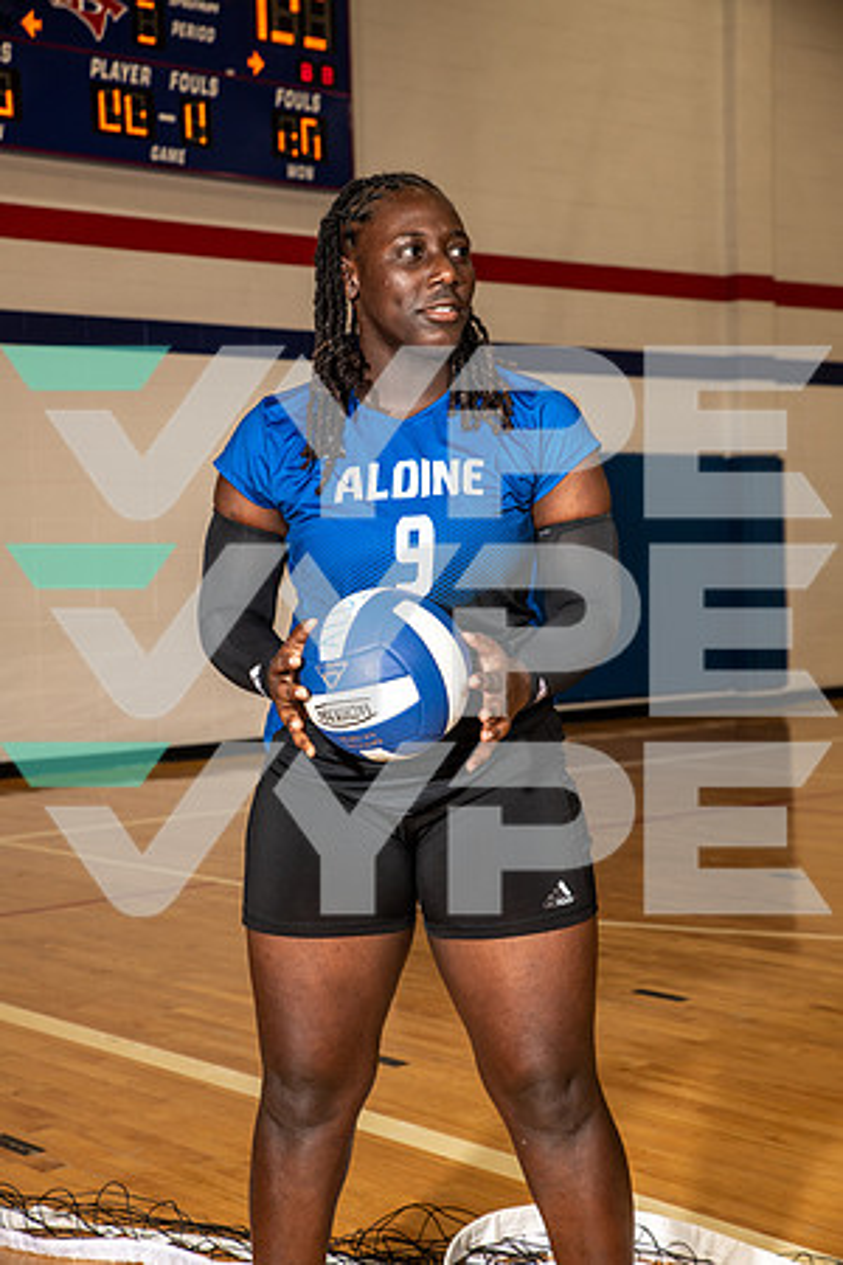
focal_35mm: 60
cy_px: 632
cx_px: 422
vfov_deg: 33.4
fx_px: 2107
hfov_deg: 22.6
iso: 320
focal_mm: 60
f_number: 7.1
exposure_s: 1/250
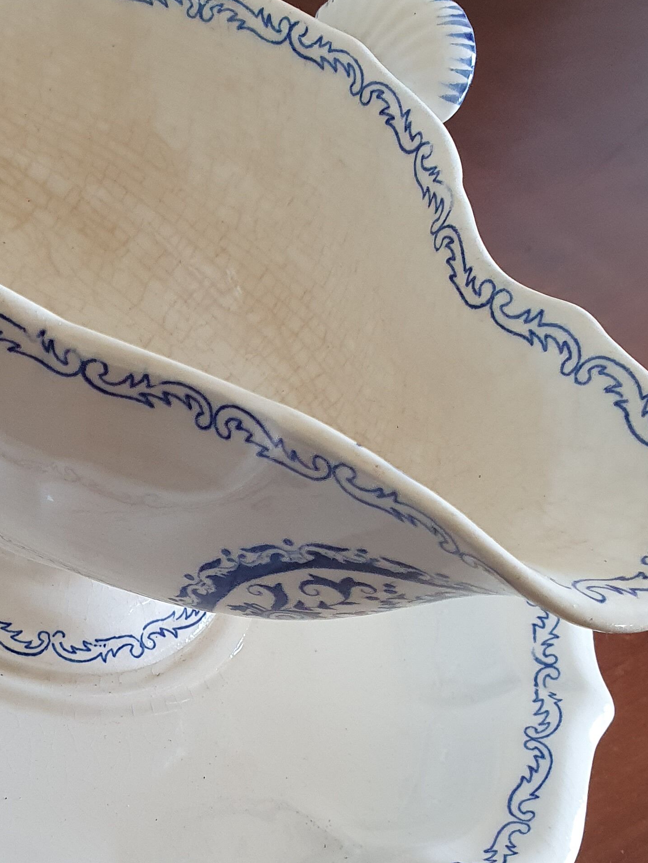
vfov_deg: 34.5
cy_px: 597
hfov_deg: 25.5
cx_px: 32
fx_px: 1372
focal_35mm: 55
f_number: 2.4
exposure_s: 1/120
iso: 320
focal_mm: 4.32
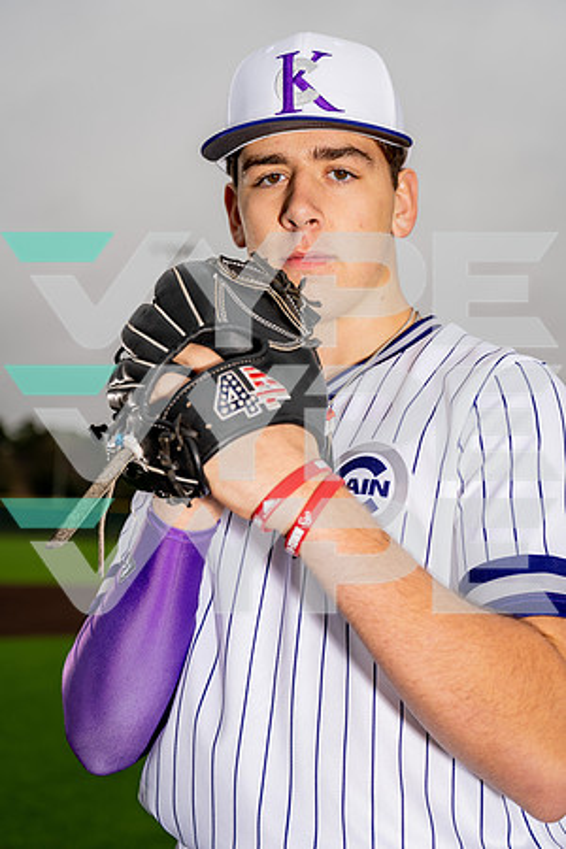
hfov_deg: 23.4
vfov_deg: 34.5
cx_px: 283
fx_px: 1368
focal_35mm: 58
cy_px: 424
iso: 100
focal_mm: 58
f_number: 4
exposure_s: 1/1250
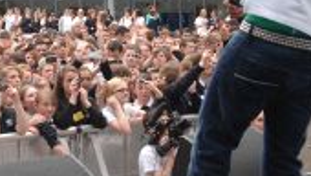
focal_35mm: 101
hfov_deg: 20.7
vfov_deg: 12.0
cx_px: 37
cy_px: 31
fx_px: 834
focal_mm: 24
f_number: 5
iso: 800
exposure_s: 1/400
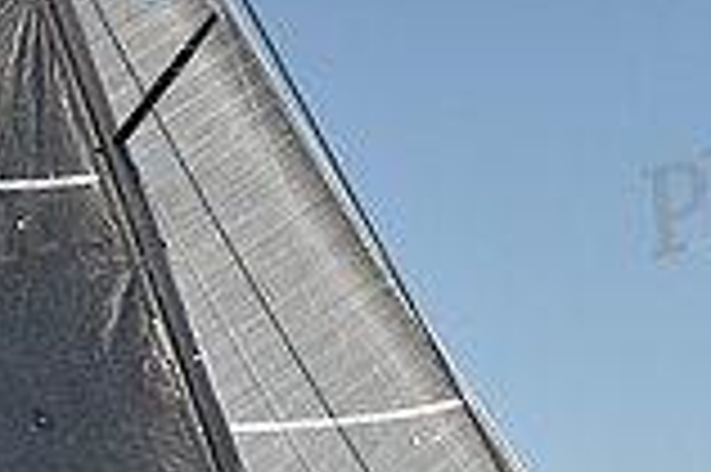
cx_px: 414
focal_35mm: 257
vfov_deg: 5.3
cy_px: 852
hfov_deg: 8.0
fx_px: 5070
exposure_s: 1/1600
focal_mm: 70
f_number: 2.8
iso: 250
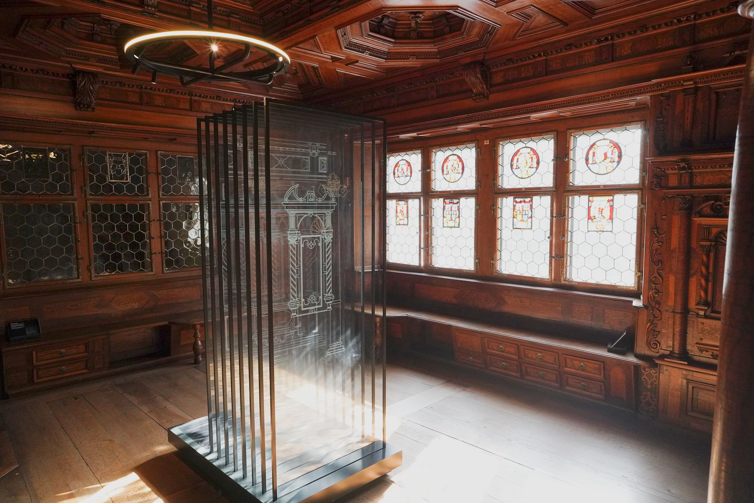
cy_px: 252
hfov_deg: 73.7
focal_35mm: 24
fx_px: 503
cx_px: 377
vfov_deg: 53.1
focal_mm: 24
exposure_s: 1/80
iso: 3200
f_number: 11
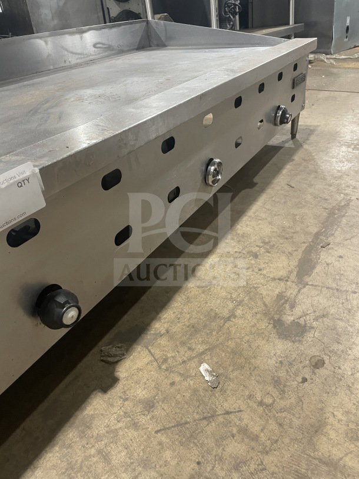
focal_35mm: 26
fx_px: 359
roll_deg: +9.8
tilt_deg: -32.6
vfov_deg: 67.3
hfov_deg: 53.1
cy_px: 240
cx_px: 180
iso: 320
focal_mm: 4.2
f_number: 1.6
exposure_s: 1/60
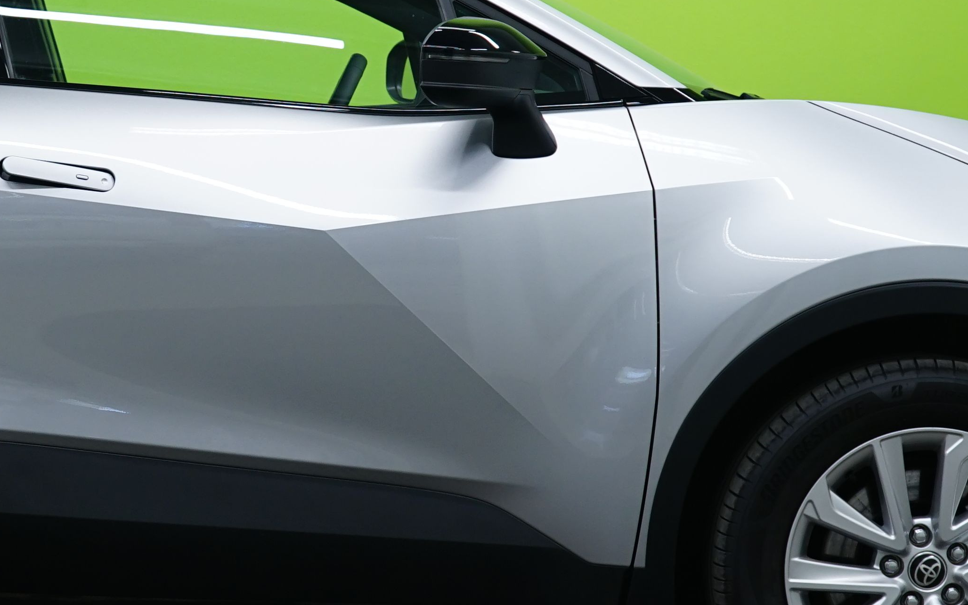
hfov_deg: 16.9
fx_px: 3218
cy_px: 183
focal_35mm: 122
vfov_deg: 10.7
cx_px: 164
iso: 400
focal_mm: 41
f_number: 4.5
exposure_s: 1/20
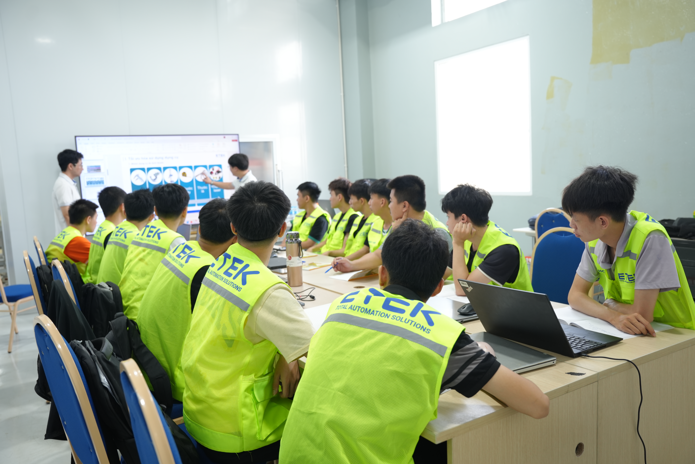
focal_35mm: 29
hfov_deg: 63.5
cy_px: 232
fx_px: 562
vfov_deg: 44.8
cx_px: 348
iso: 500
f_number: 3.5
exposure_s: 1/125
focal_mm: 29.1
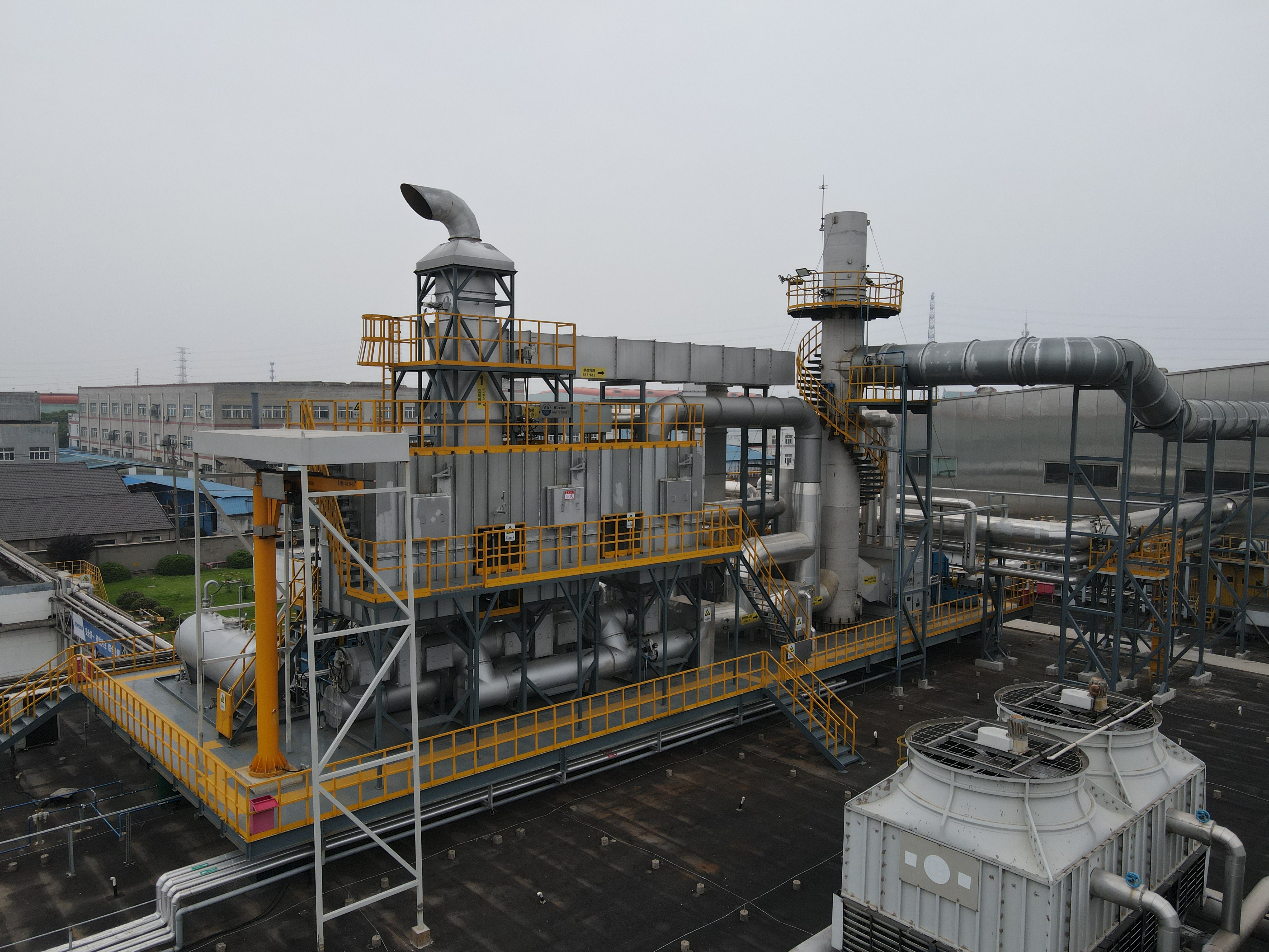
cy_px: 476
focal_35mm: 24
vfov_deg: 56.8
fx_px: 880
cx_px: 634
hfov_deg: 71.6
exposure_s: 1/1000
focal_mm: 4.5
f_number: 2.8
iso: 100
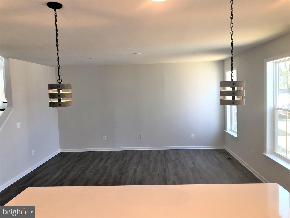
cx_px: 145
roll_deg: +3.0
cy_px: 109
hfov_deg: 63.4
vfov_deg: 49.7
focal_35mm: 28
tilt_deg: -4.3
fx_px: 235
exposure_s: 1/40
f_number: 1.8
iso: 25
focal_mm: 3.99
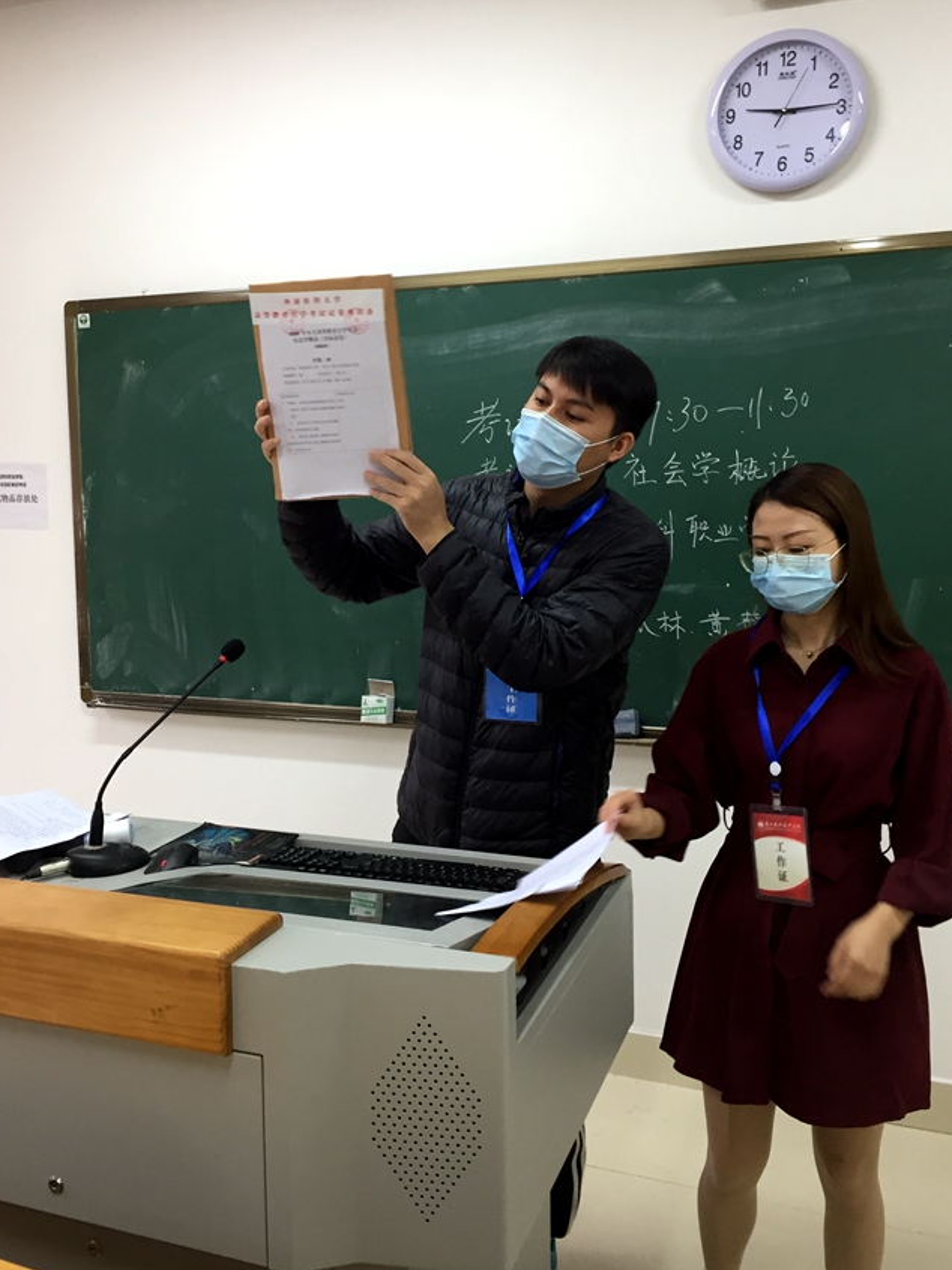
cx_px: 440
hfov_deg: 44.1
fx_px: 1174
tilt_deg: -2.7
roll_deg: +0.7
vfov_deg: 56.8
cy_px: 603
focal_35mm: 32
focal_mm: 4.15
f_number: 2.2
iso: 80
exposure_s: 1/33
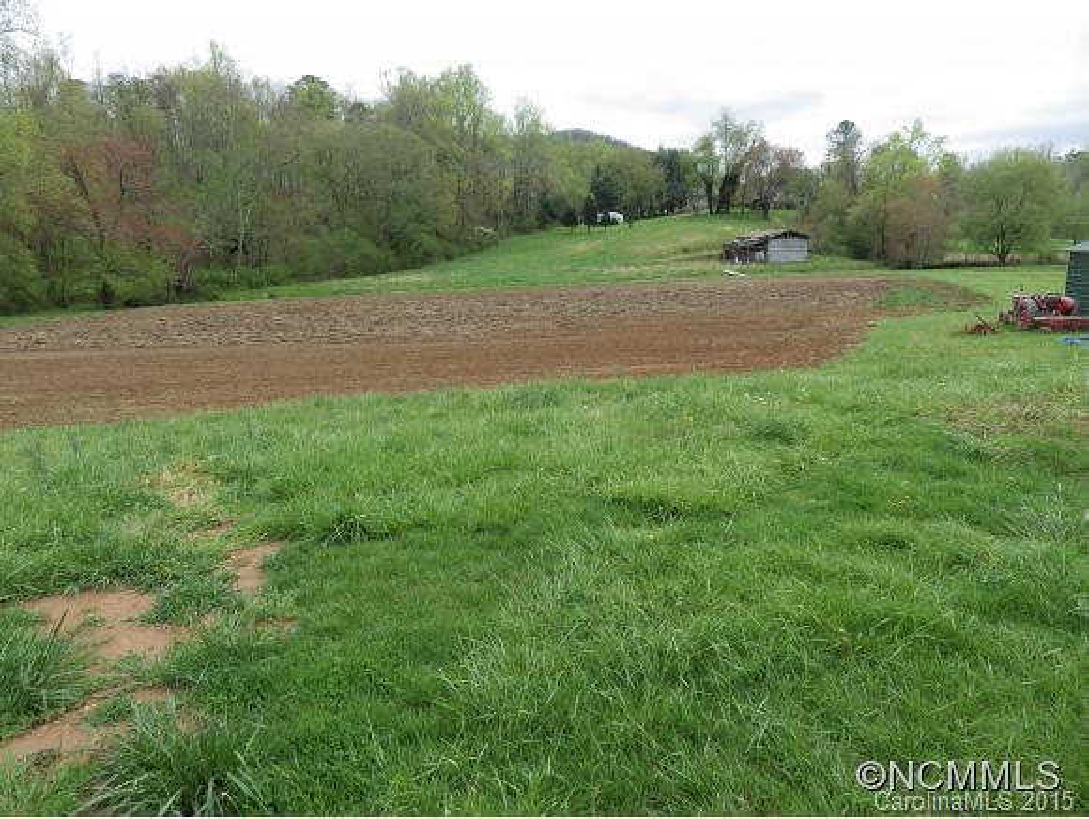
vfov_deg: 61.2
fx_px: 693
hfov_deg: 76.3
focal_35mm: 22
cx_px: 544
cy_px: 410
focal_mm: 4
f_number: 3.1
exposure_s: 1/640
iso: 100
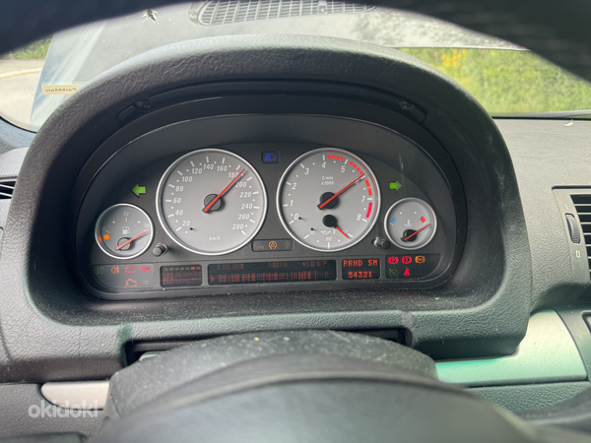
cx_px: 296
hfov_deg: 71.6
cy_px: 222
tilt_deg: -24.3
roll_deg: -0.5
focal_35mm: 24
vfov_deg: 56.8
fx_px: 410
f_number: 1.78
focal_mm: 6.76
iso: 64
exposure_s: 1/133
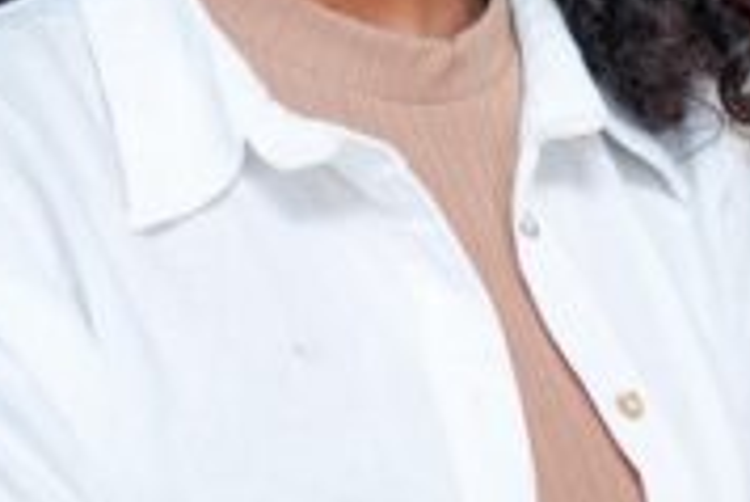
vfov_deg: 6.4
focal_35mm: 216
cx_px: 548
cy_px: 101
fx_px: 4504
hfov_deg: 9.5
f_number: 1.8
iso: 320
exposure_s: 1/100
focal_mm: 50
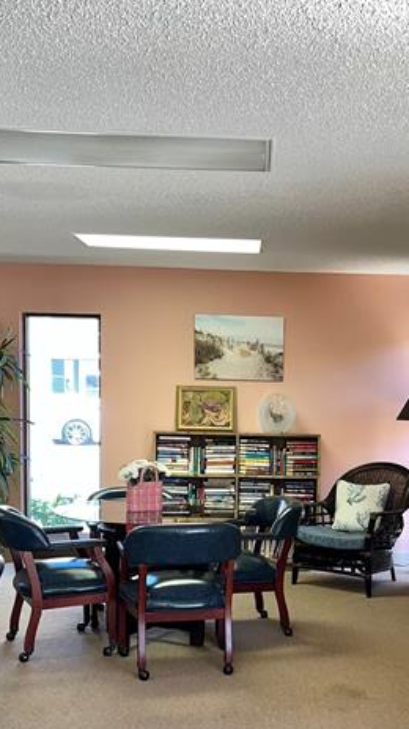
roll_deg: -1.2
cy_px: 482
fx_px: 907
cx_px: 296
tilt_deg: -6.2
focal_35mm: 47
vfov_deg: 43.2
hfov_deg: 25.2
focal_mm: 5.1
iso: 50
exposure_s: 1/120
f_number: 1.6
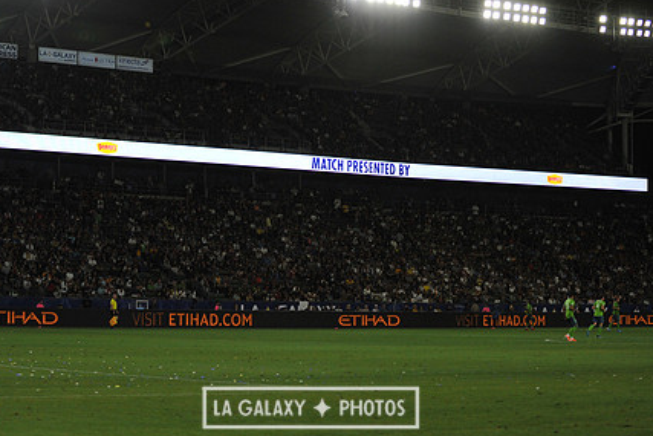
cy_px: 177
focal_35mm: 95
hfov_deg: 21.5
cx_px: 310
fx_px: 1724
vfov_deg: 14.4
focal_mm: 70
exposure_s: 1/3200
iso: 1600
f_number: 2.8
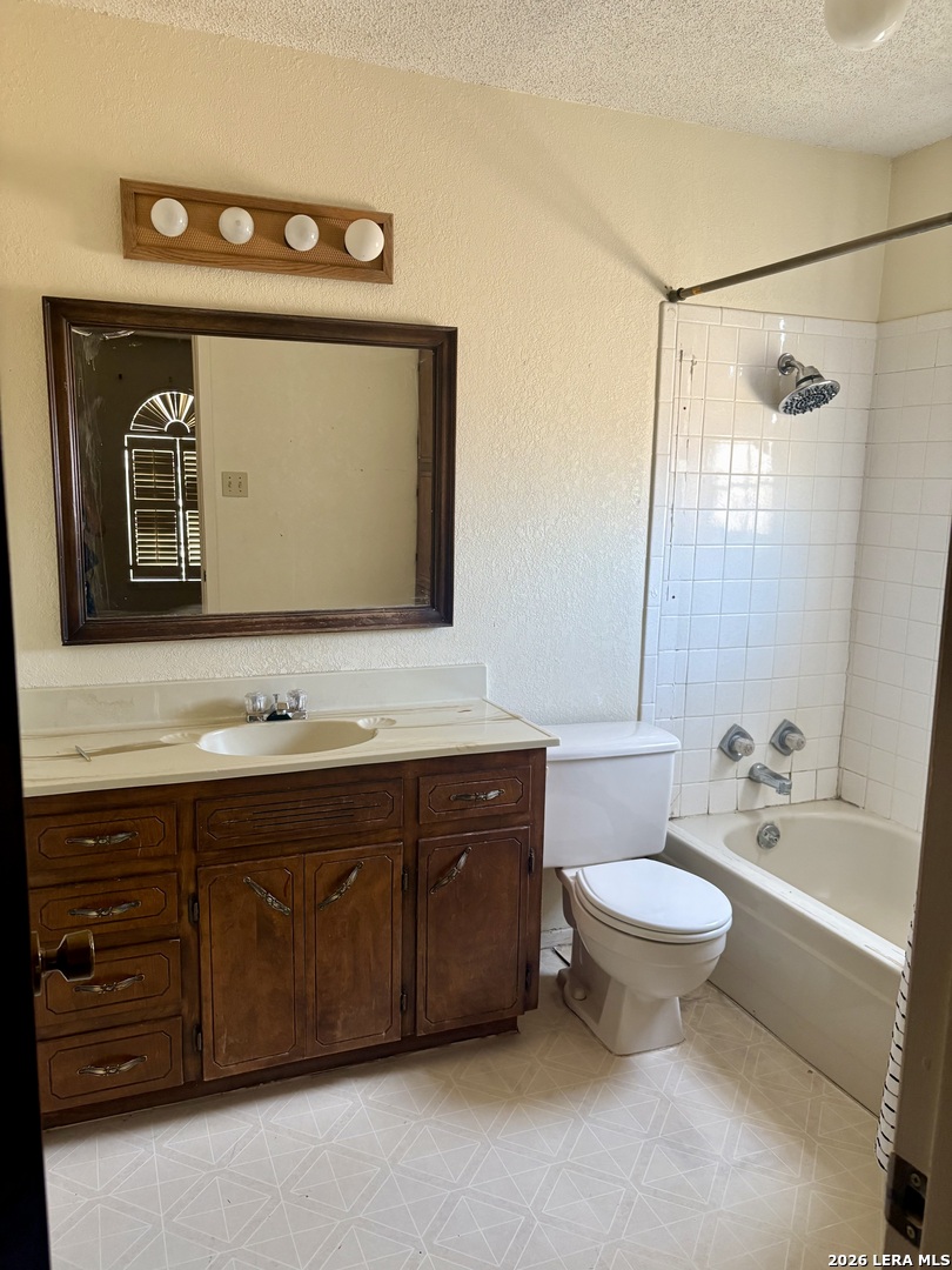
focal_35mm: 26
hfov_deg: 53.1
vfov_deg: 67.3
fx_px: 953
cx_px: 476
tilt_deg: -7.3
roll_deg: -1.0
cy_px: 635
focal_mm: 5.96
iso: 200
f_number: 1.6
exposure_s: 1/60
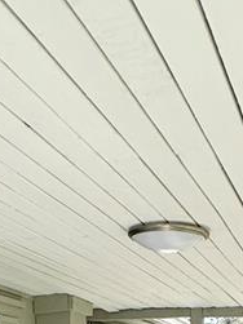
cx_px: 8
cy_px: 536
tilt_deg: -10.4
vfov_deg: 21.9
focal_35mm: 67
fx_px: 628
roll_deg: +1.4
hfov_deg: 21.3
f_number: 2.2
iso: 40
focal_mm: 2.22
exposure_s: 1/545
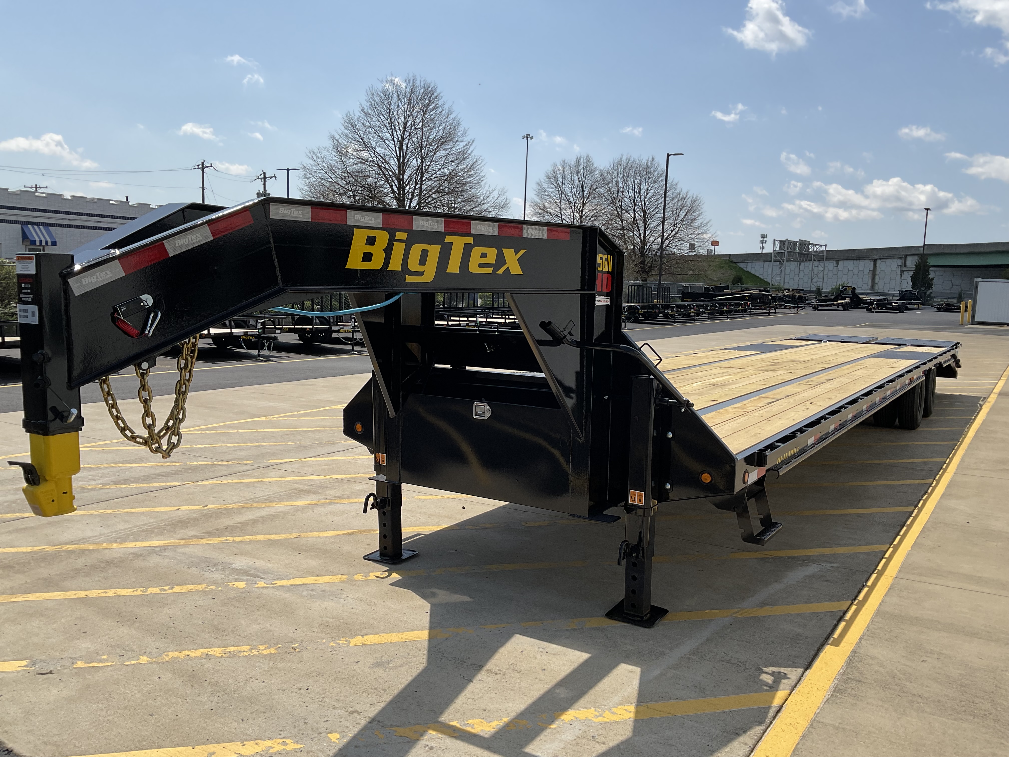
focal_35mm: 29
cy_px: 378
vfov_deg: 48.2
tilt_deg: -7.6
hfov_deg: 61.7
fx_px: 845
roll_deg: -2.8
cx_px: 504
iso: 16
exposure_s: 1/2959
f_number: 1.8
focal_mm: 3
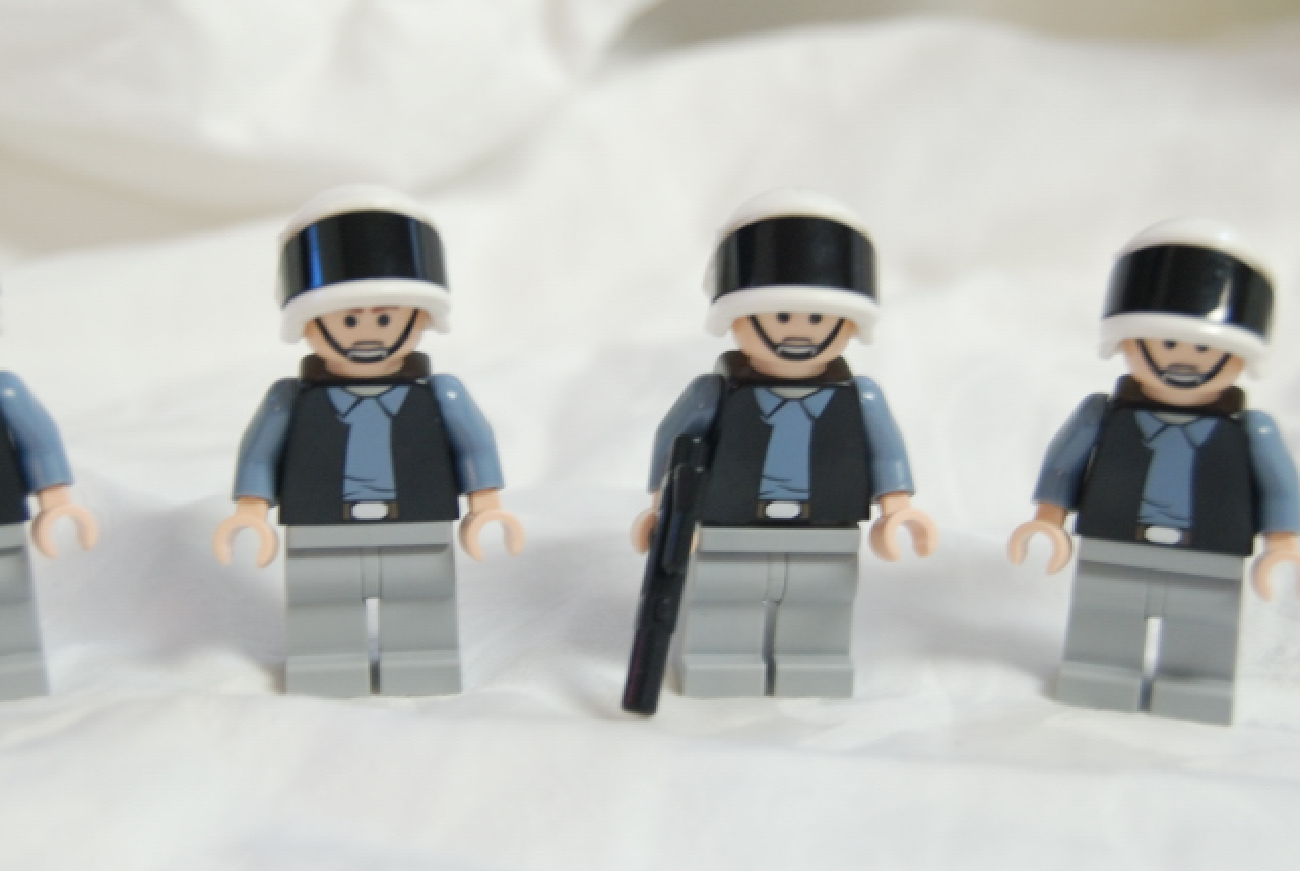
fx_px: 2713
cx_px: 583
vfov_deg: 18.2
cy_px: 382
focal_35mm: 75
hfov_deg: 26.9
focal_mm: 40
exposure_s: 1/15
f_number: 6.3
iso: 800
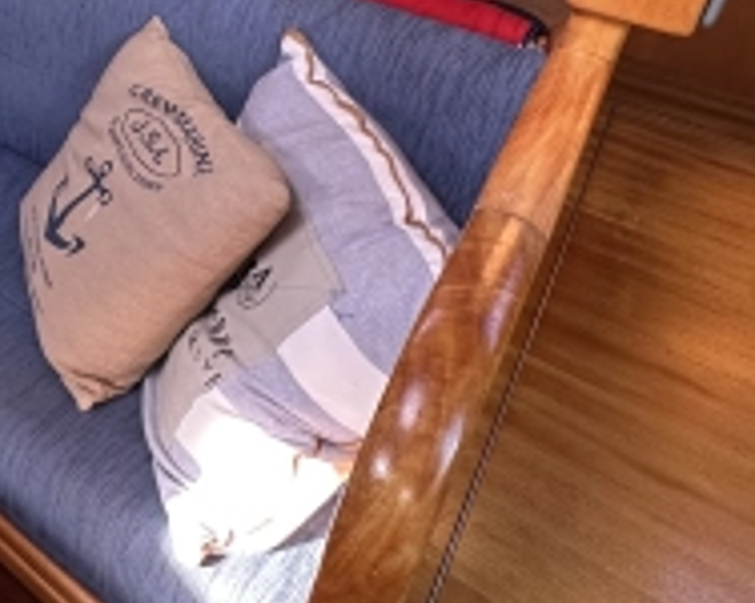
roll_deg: +1.6
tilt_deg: -27.4
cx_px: -36
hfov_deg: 39.2
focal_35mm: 40
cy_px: -14
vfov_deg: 33.7
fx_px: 893
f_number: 2.2
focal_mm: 2.22
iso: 200
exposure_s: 1/99
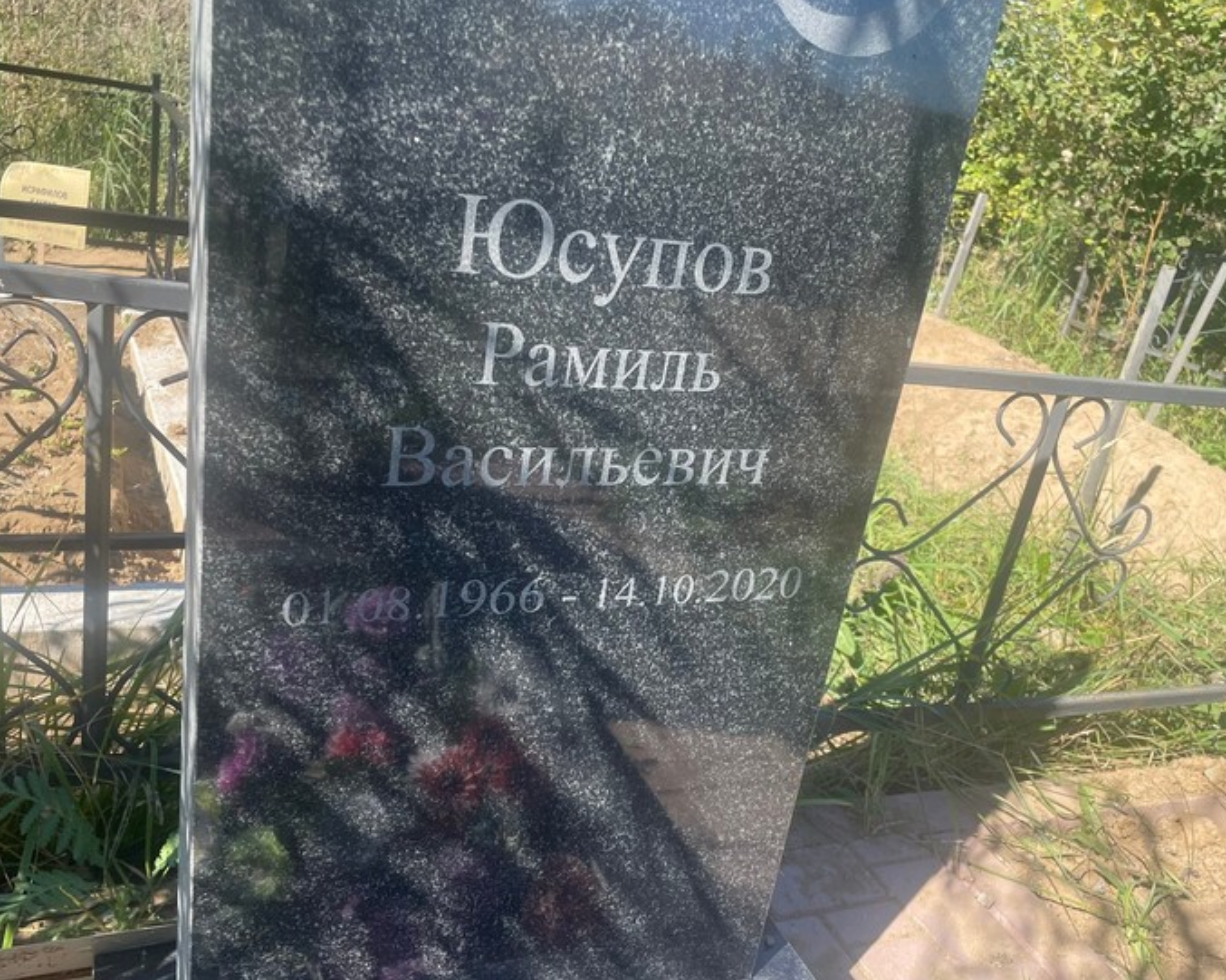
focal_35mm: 30
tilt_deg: -22.5
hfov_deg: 58.8
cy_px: 511
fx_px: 1088
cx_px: 581
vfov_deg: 48.5
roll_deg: -10.8
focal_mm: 4.2
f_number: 1.6
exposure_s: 1/1261
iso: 32
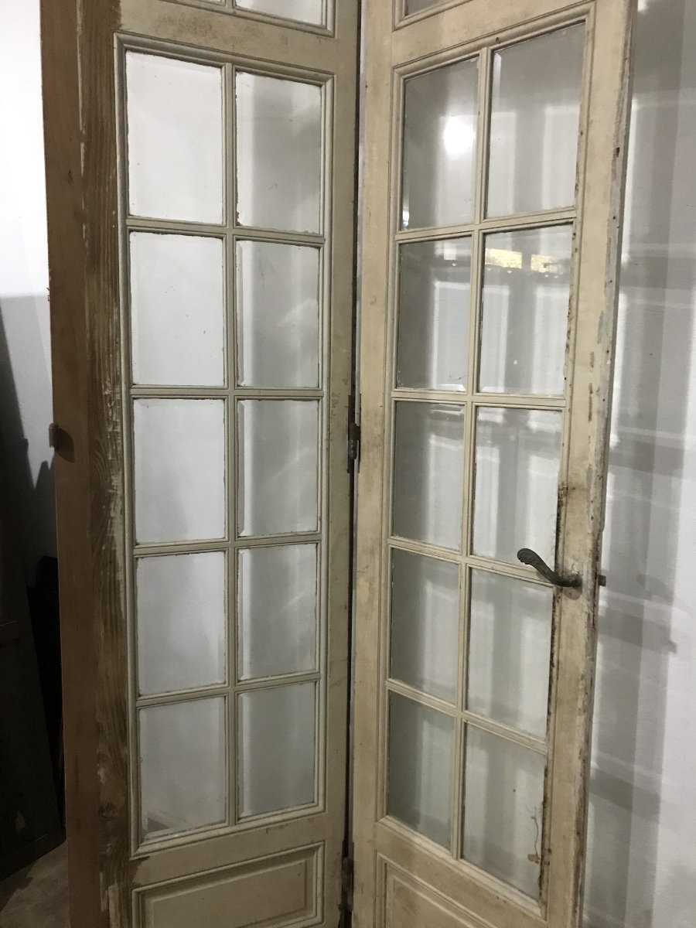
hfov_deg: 49.7
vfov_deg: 63.4
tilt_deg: -6.1
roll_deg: -0.9
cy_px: 464
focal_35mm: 28
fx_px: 751
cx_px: 348
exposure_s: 1/8
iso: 80
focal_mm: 3.99
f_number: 1.8
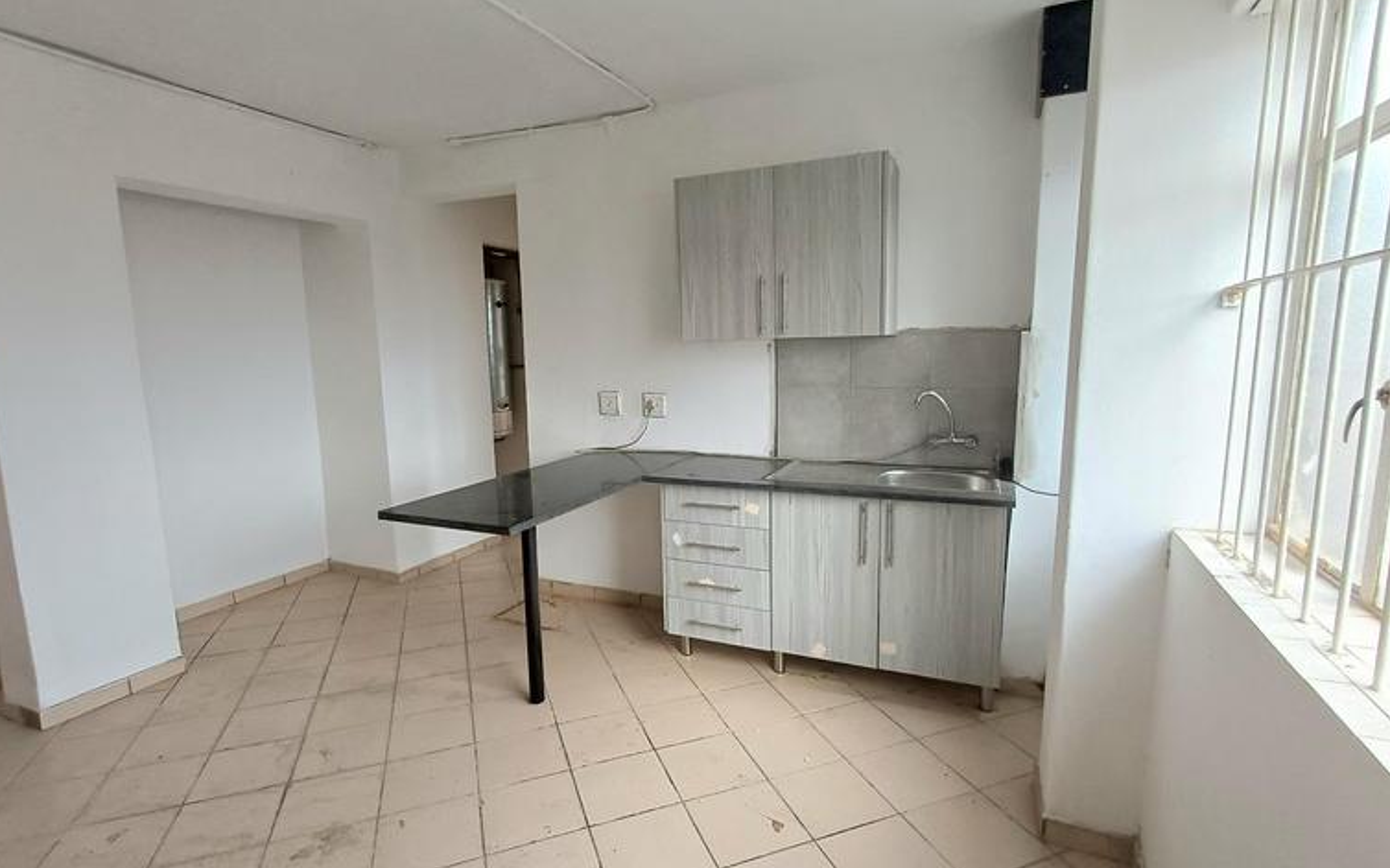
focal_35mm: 18
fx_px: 682
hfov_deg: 91.1
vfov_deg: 65.0
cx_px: 686
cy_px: 448
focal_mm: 1.64
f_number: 2.2
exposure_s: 1/101
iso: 64
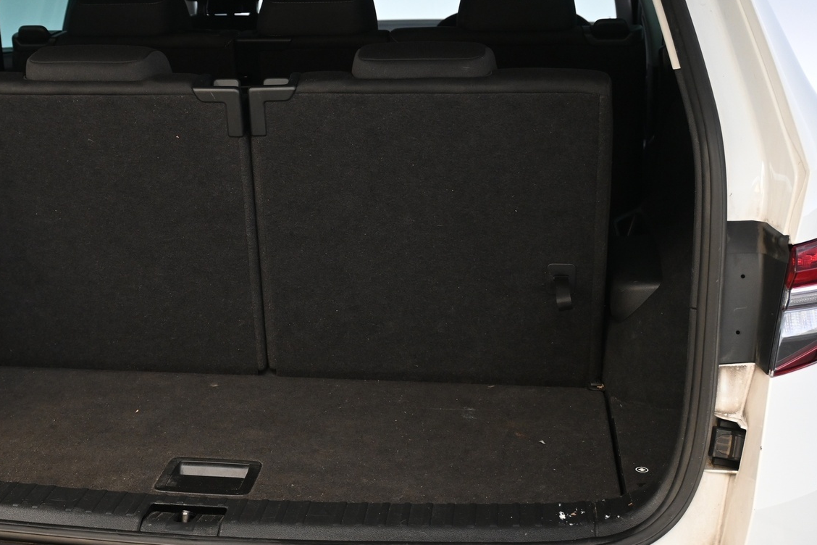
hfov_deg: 34.6
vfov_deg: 23.7
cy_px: 209
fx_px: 1295
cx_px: 254
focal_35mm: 57
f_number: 4.5
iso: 900
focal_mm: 26.5
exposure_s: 1/40
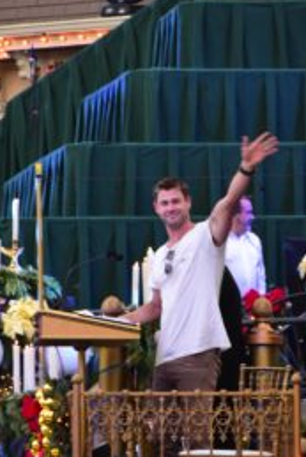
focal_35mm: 463
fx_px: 5895
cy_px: 318
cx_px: 176
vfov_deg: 4.4
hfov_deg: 3.0
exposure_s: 1/20
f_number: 6.3
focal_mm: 200
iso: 800
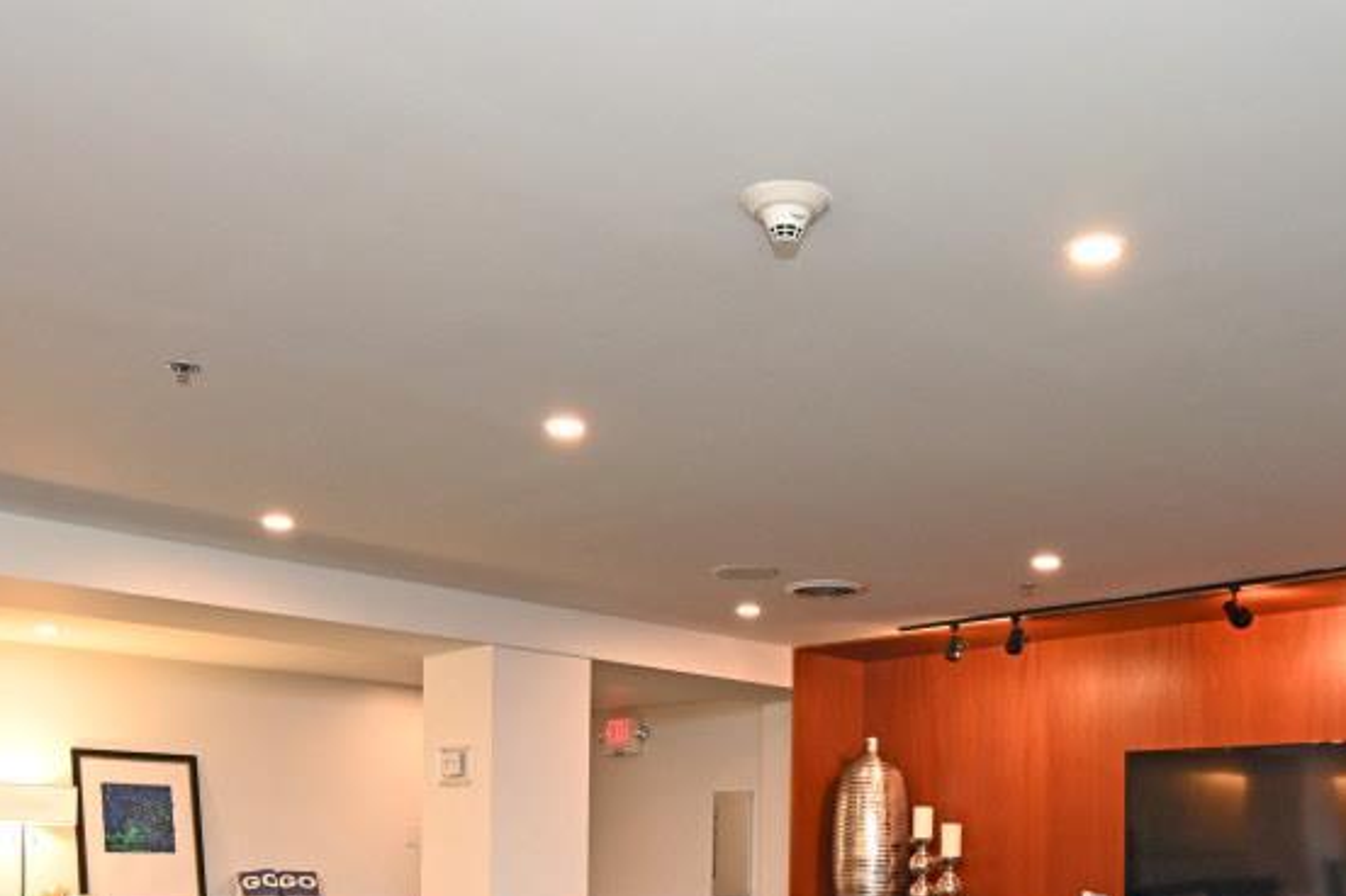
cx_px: 750
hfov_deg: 50.6
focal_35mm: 38
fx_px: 1420
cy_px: 864
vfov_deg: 32.6
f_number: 4
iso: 900
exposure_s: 1/60
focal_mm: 14
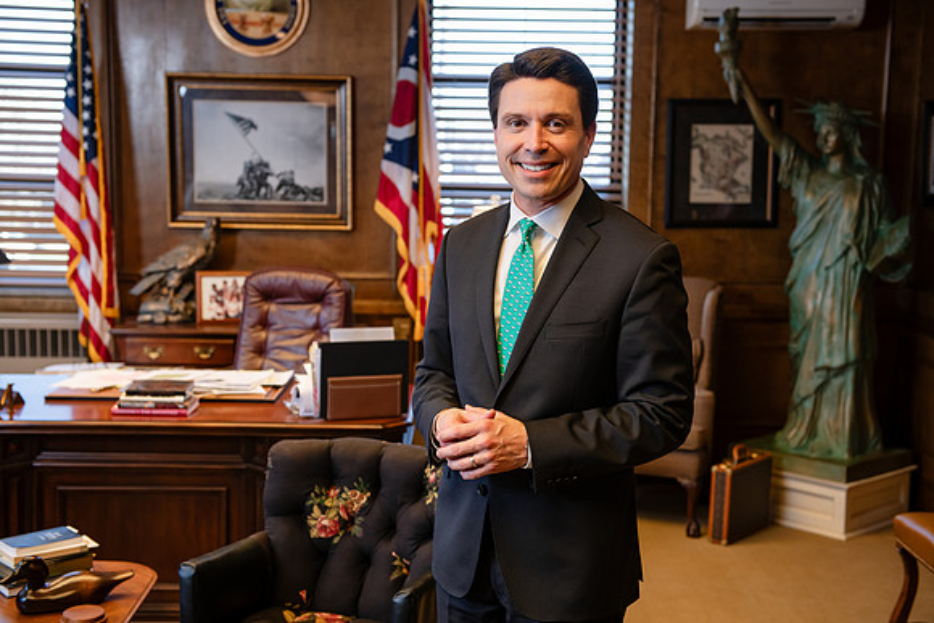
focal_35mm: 50
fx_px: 1297
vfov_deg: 27.0
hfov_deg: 39.6
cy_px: 312
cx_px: 467
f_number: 3.5
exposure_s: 1/200
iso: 640
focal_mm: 50
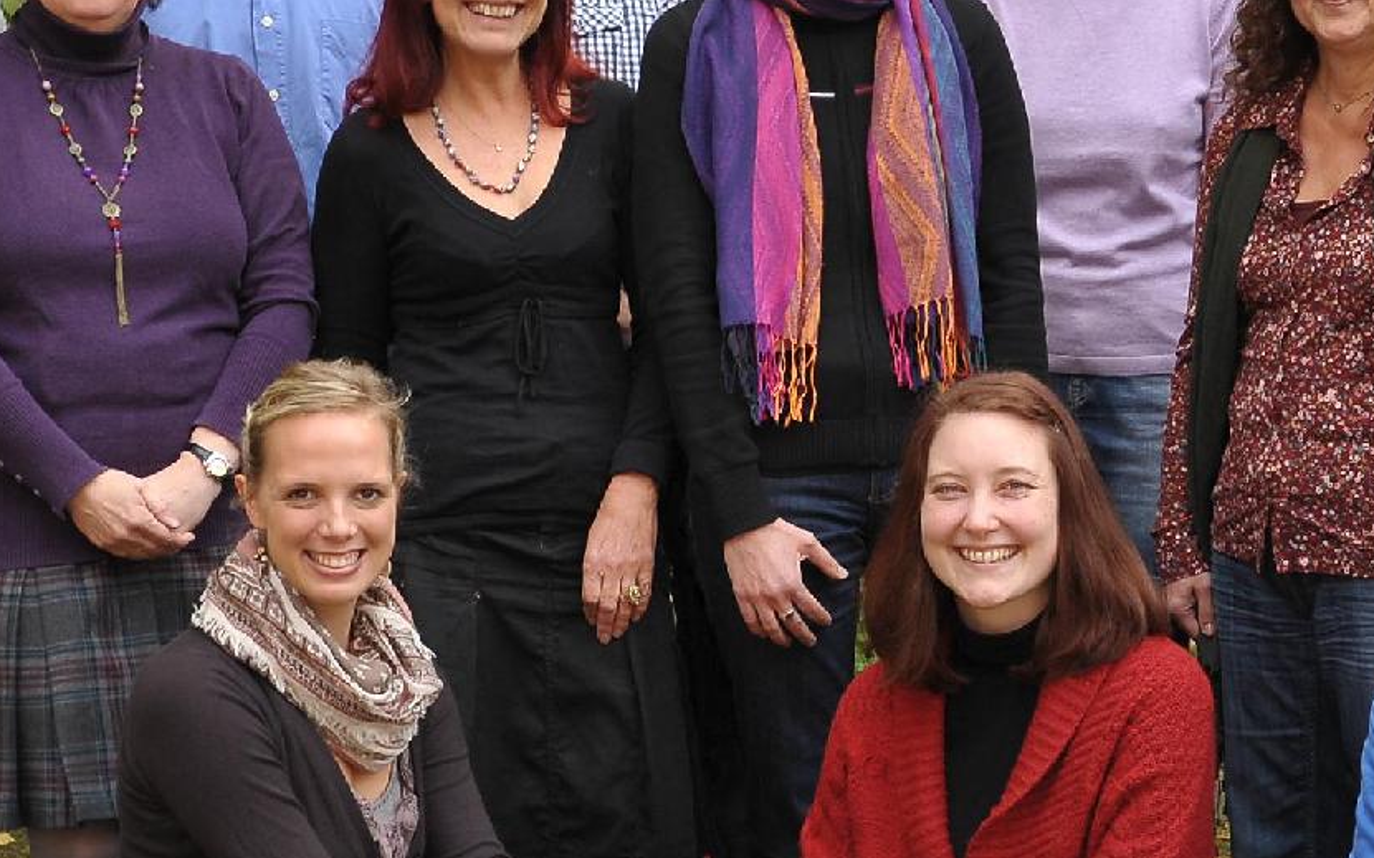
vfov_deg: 15.0
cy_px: 536
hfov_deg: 23.8
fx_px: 3257
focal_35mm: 87
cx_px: 815
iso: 320
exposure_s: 1/125
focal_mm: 34
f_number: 5.6
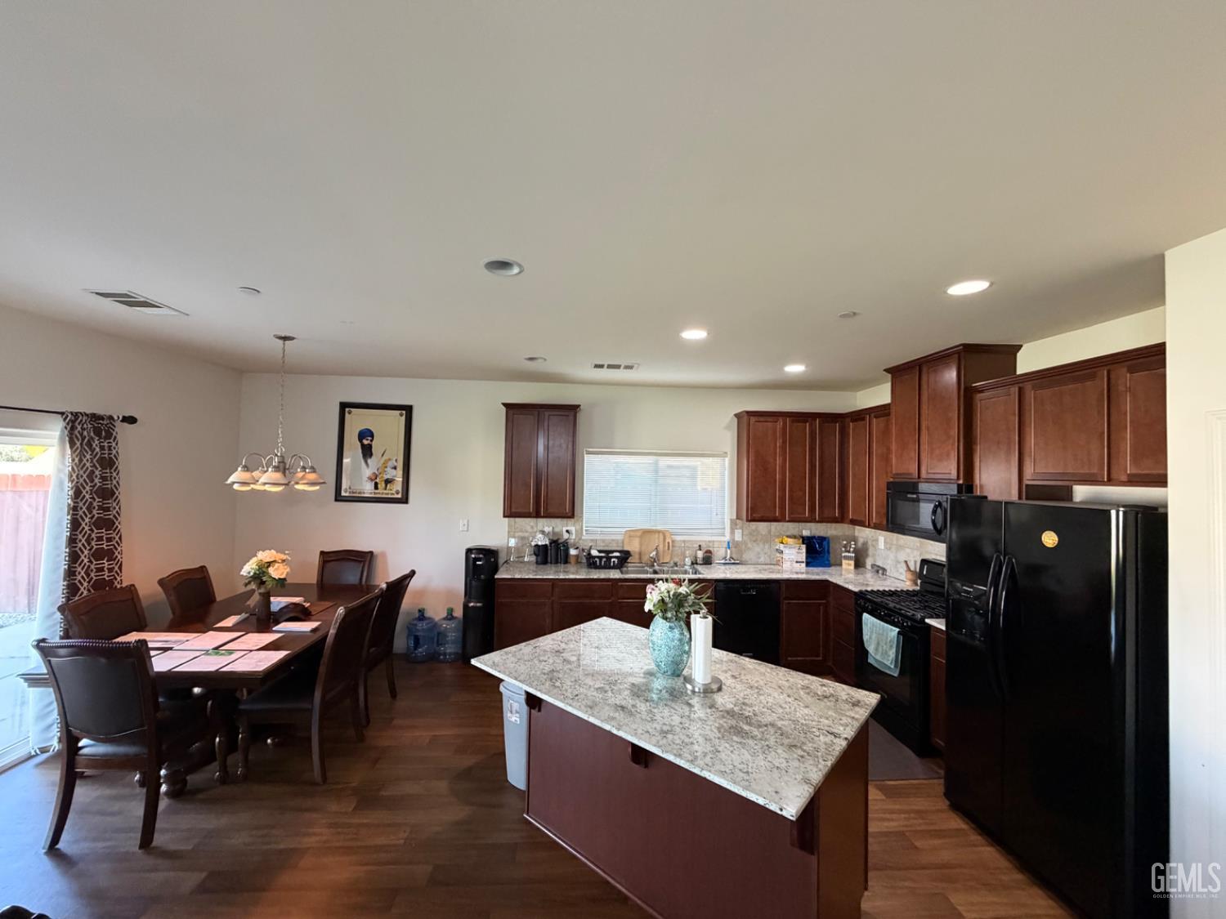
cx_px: 613
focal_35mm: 14
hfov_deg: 102.1
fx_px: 496
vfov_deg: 85.7
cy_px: 460
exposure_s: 1/60
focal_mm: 2.22
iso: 500
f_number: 2.2
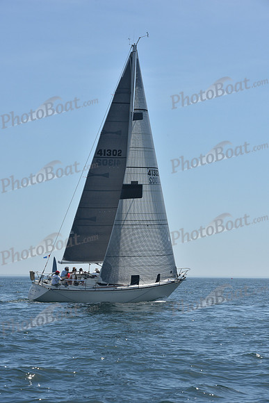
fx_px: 1366
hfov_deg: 11.2
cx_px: 134
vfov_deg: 16.8
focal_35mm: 122
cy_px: 202
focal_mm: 122
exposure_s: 1/800
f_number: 13
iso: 320
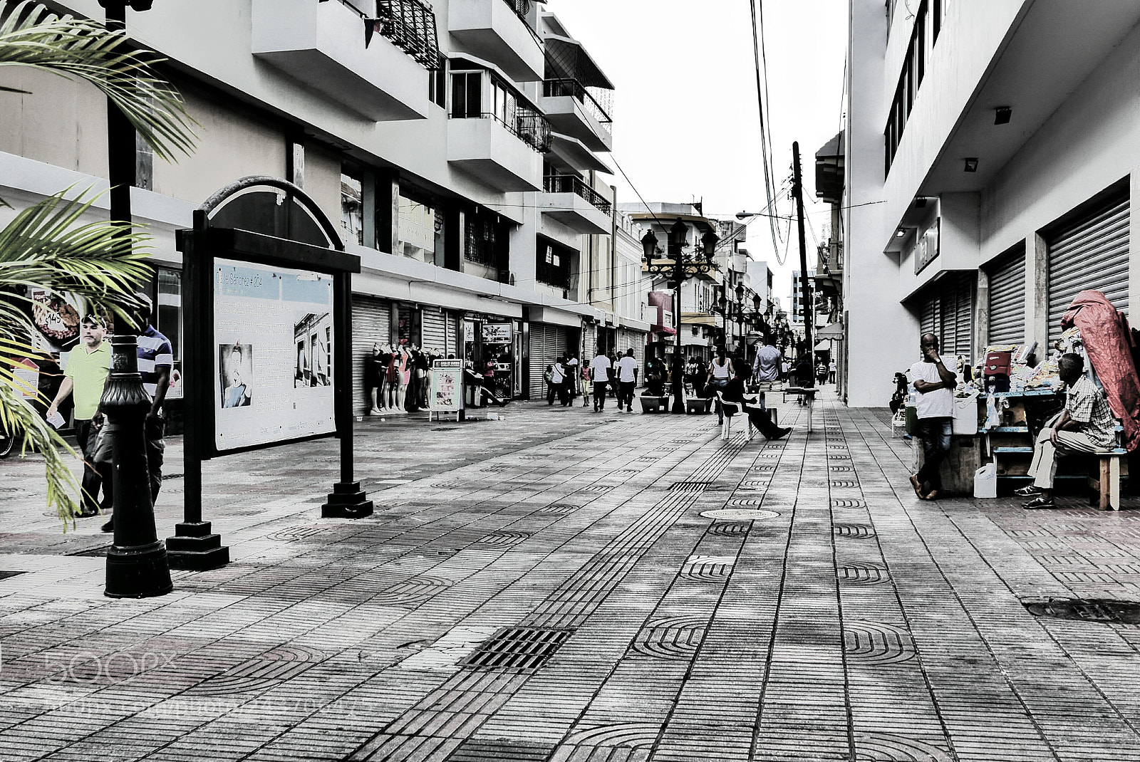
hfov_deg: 50.7
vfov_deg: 35.1
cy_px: 381
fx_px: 1204
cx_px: 570
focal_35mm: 38
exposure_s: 1/125
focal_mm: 17.2
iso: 200
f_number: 5.6
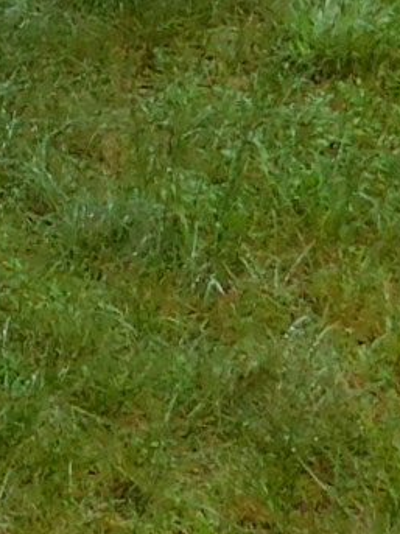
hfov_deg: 6.2
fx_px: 3376
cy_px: -512
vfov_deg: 8.6
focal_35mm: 219
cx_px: -814
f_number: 3
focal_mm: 4
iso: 125
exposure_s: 1/320
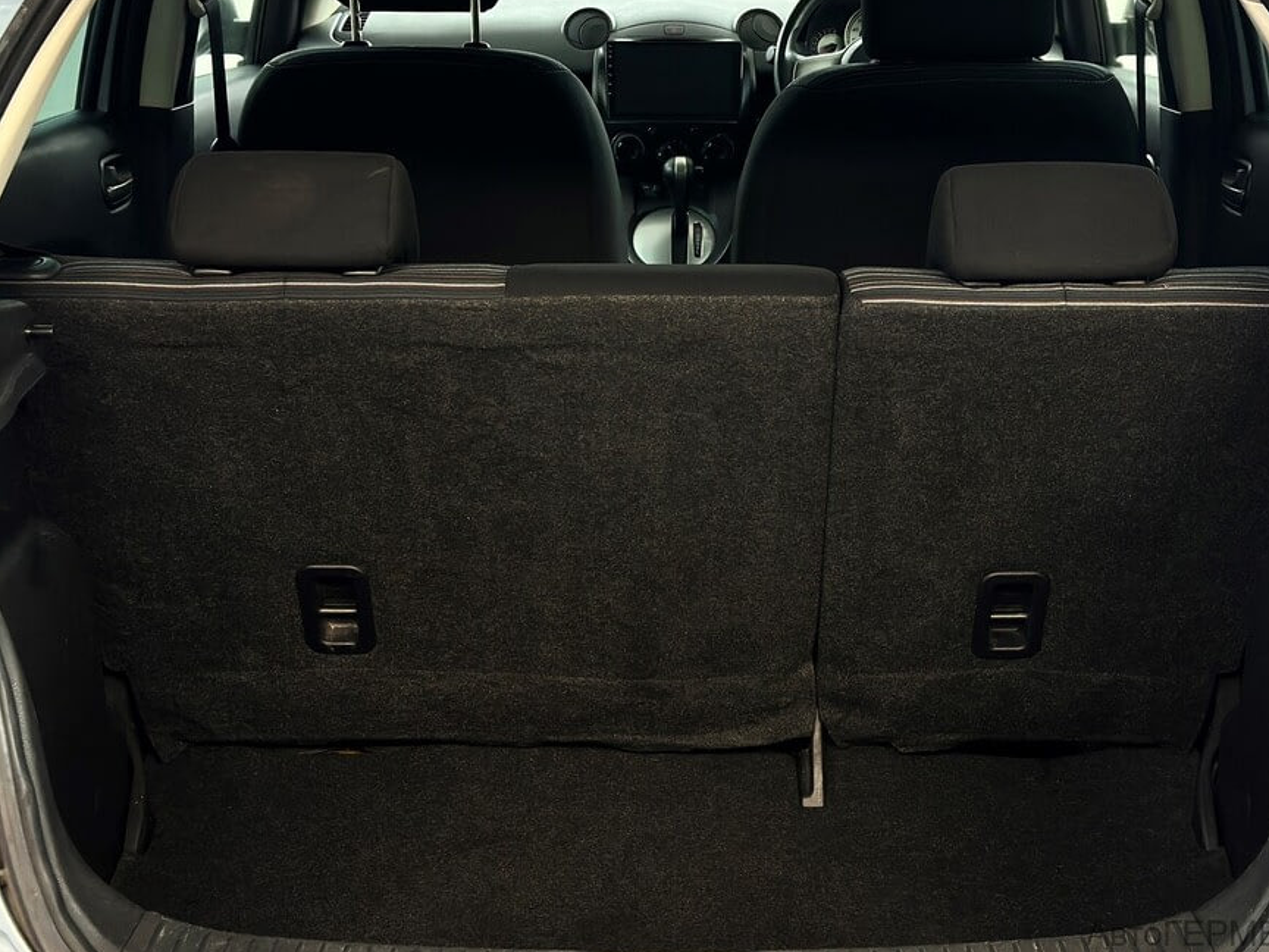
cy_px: 466
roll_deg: -0.4
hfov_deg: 38.2
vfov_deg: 29.1
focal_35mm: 50
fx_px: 1833
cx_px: 659
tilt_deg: -19.4
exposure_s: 1/50
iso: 250
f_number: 1.78
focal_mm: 6.86
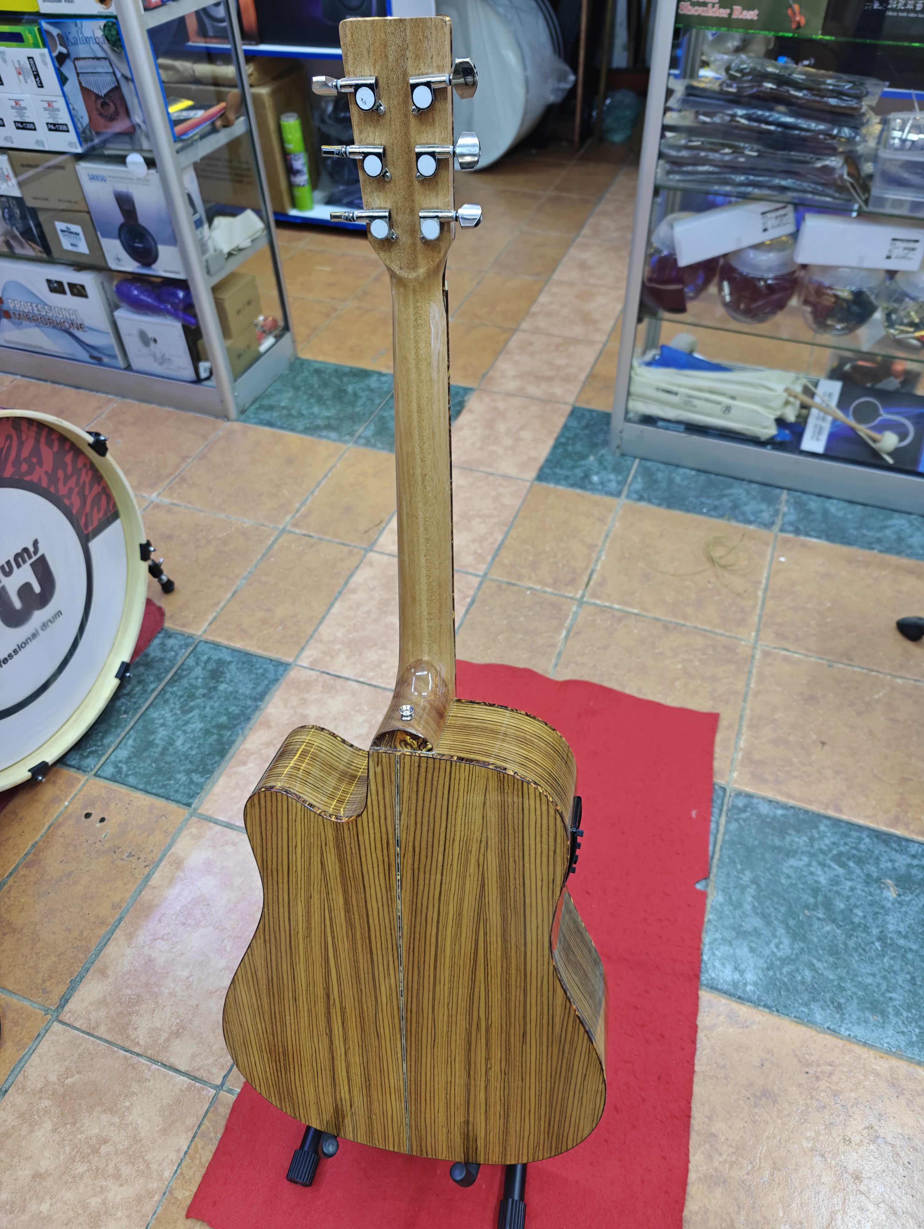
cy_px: 614
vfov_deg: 71.5
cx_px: 462
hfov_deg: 56.9
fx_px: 853
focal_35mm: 24
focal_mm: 6.06
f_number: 1.7
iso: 640
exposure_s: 1/100
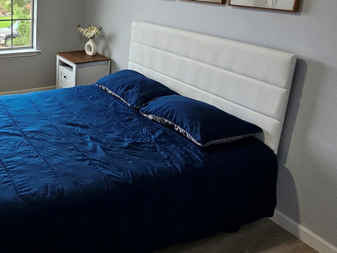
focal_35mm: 29
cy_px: 42
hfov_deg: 51.5
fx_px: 282
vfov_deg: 45.2
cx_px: 12
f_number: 2.2
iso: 160
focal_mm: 2.2
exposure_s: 1/77.4
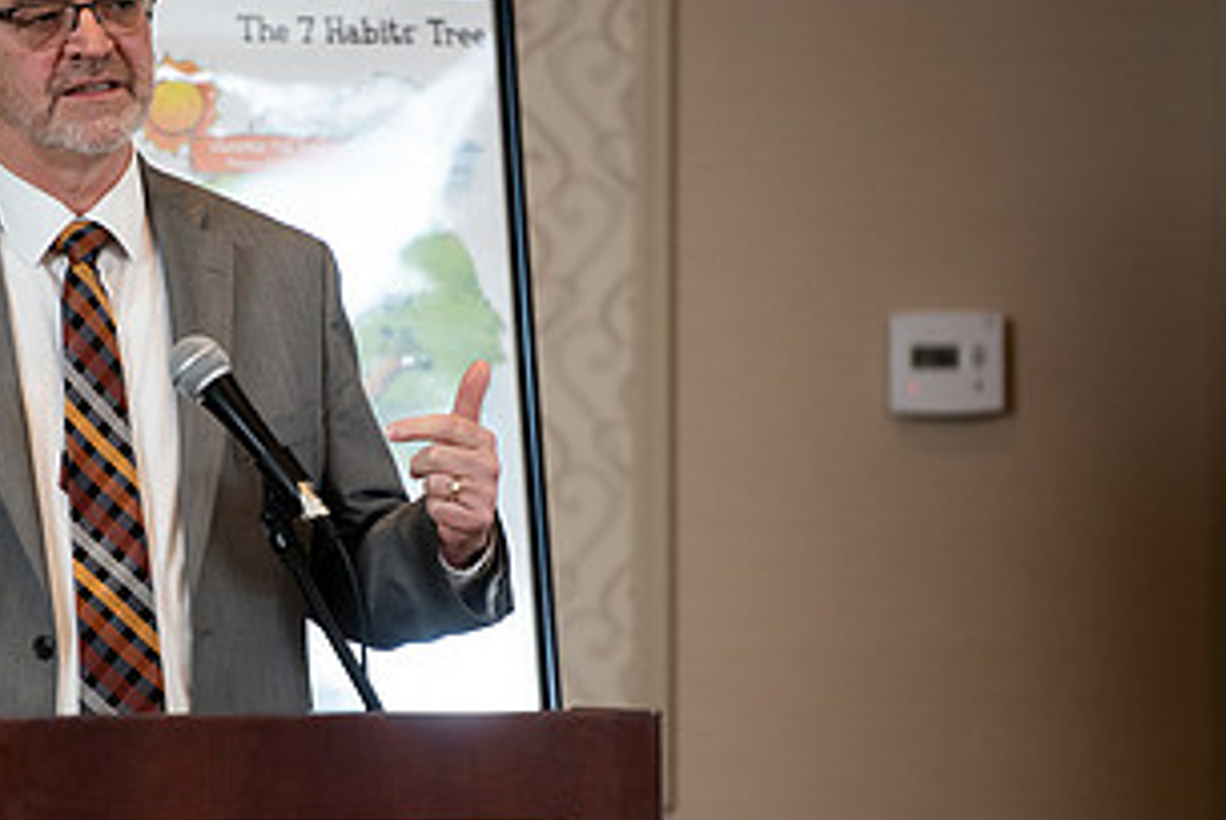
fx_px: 12953
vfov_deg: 3.6
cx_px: 273
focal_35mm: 380
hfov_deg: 5.4
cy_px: 480
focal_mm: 200
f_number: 3.2
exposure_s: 1/200
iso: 1250
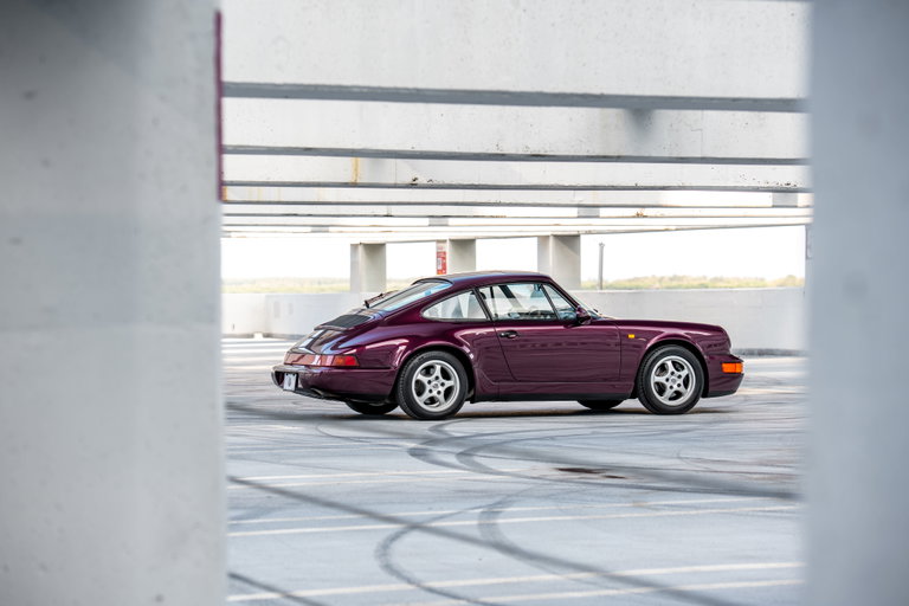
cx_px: 454
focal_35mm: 102
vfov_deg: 13.4
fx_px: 2575
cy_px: 303
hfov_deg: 20.0
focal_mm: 102
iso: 400
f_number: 4
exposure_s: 1/160
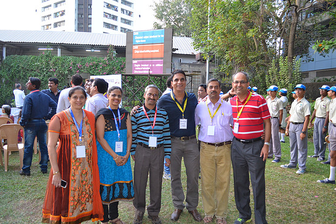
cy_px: 111
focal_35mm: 28
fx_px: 261
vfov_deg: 46.4
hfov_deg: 65.5
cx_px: 166
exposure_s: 1/60
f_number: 3.5
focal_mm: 18
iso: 560
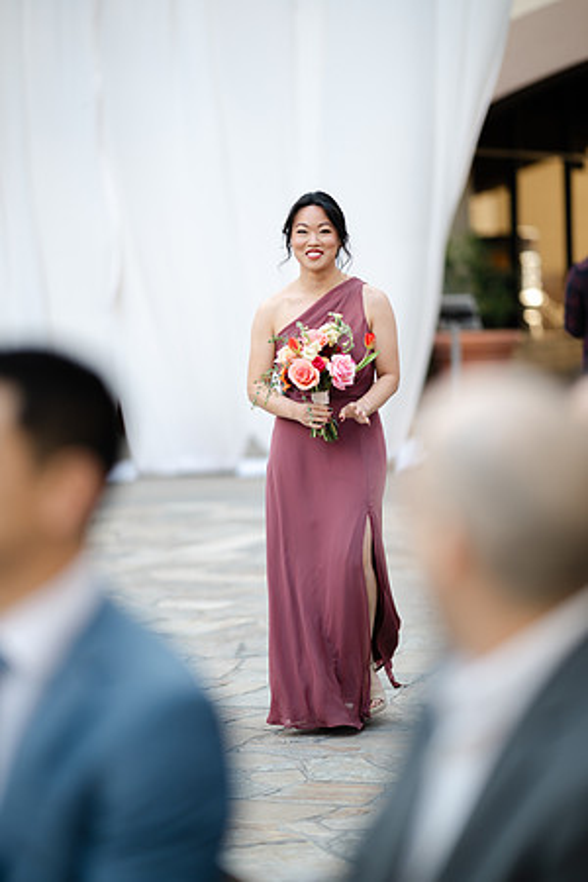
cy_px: 441
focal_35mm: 105
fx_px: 2572
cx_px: 294
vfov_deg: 19.5
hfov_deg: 13.0
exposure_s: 1/500
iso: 64
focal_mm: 105
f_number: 1.4
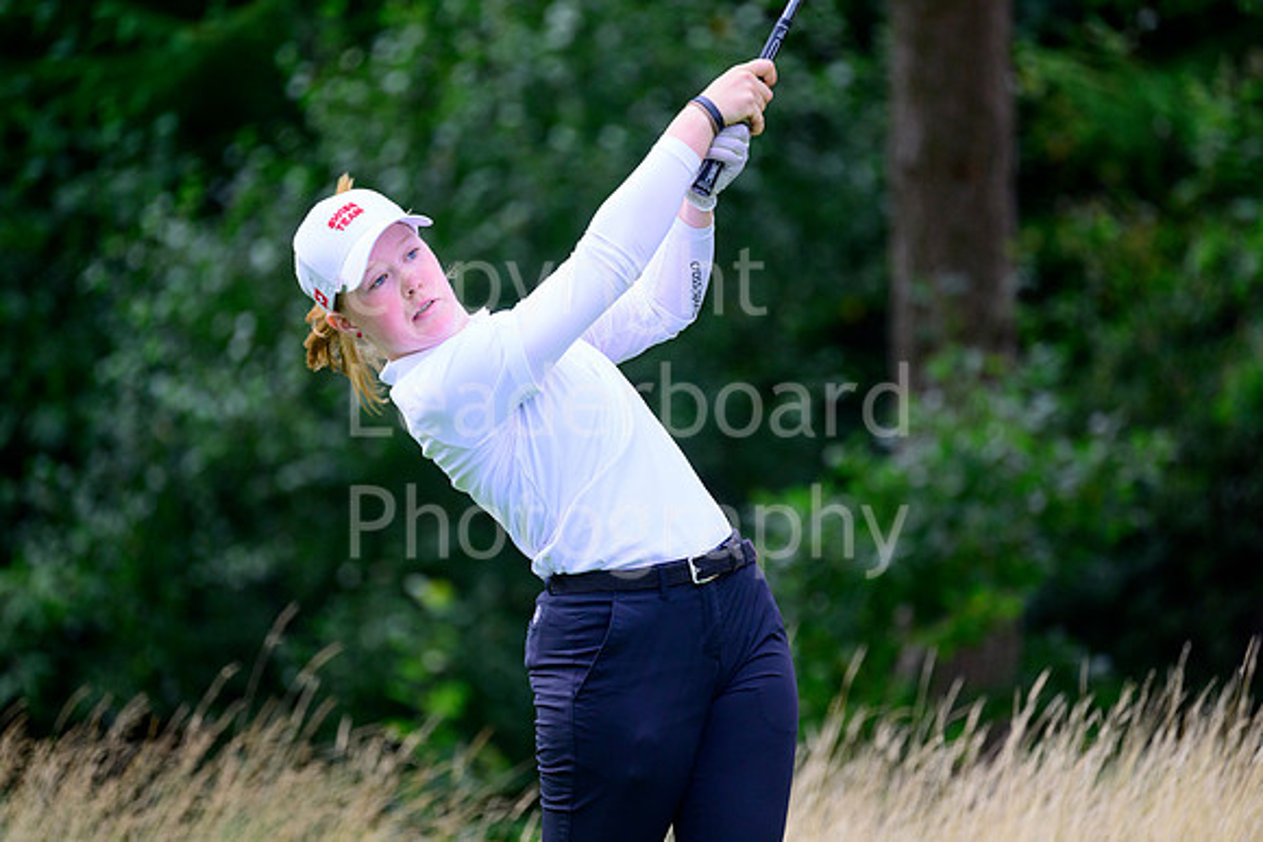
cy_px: 421
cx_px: 632
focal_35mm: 340
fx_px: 11931
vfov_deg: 4.0
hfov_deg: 6.1
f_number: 5.6
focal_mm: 340
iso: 1600
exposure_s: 1/1600
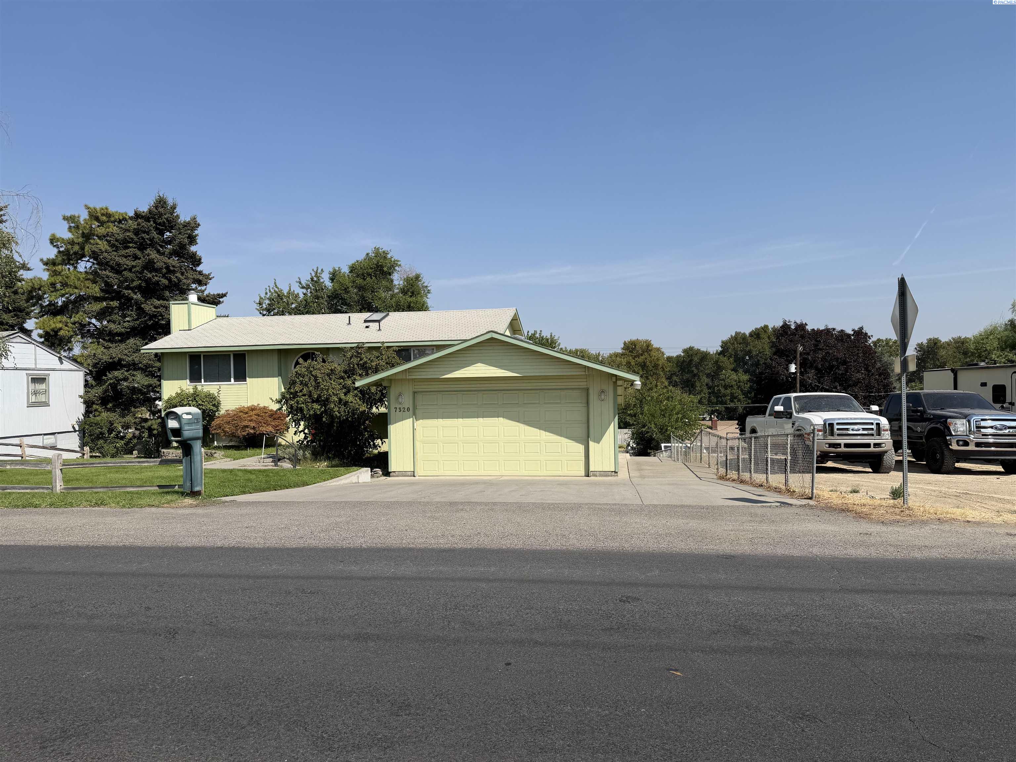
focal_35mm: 24
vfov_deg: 56.8
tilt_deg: -1.1
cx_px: 508
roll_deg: +1.1
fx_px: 704
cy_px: 381
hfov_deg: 71.6
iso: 80
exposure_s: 1/5714
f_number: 1.78
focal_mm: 6.76
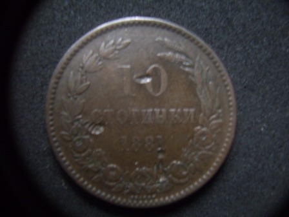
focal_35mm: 34
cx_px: 144
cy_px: 108
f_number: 2.9
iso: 160
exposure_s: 1/8
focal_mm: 5.7
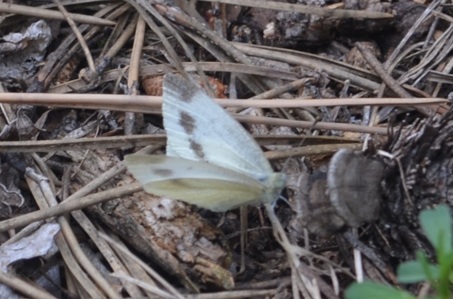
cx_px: 226
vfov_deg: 16.4
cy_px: 150
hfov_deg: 24.7
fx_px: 1035
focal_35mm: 82
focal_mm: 55
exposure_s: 1/60
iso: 125
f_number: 8
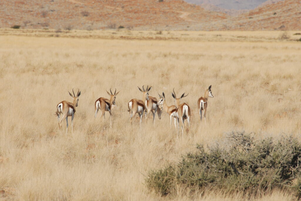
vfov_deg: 3.1
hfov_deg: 4.6
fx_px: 3766
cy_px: 100
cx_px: 150
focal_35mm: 450
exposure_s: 1/500
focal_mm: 300
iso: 320
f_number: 11
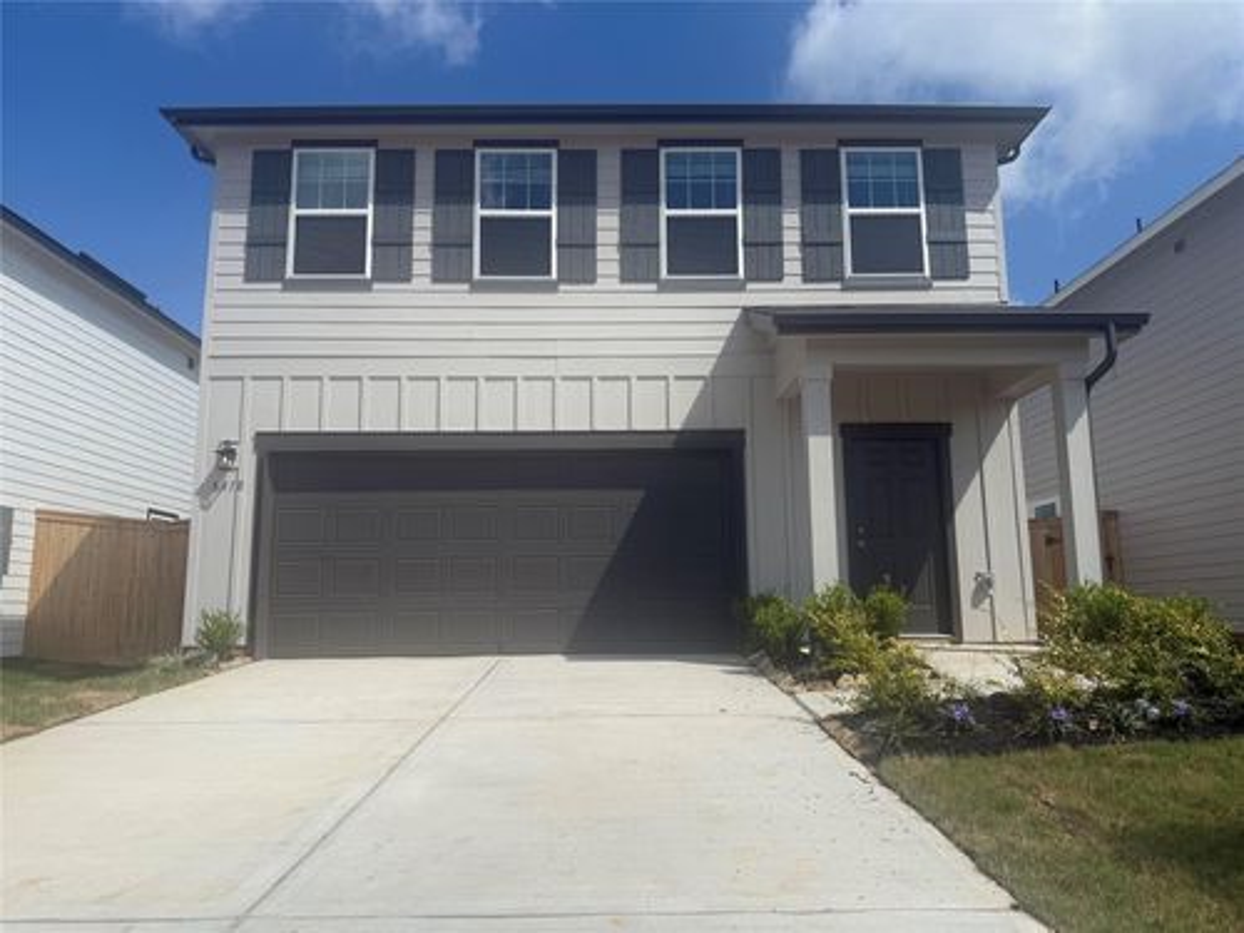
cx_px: 622
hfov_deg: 71.6
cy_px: 466
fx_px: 862
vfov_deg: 56.8
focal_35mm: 24
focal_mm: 6.76
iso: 80
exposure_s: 1/7353
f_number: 1.78
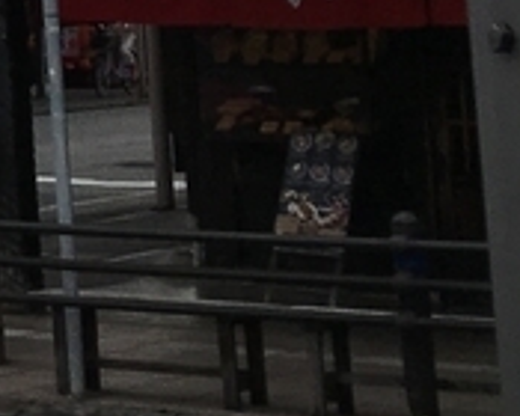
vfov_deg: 7.7
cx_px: -1040
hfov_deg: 8.4
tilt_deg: +5.9
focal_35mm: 194
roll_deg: +1.1
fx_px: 2986
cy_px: -365
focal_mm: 4.15
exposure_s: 1/635
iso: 25
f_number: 2.2
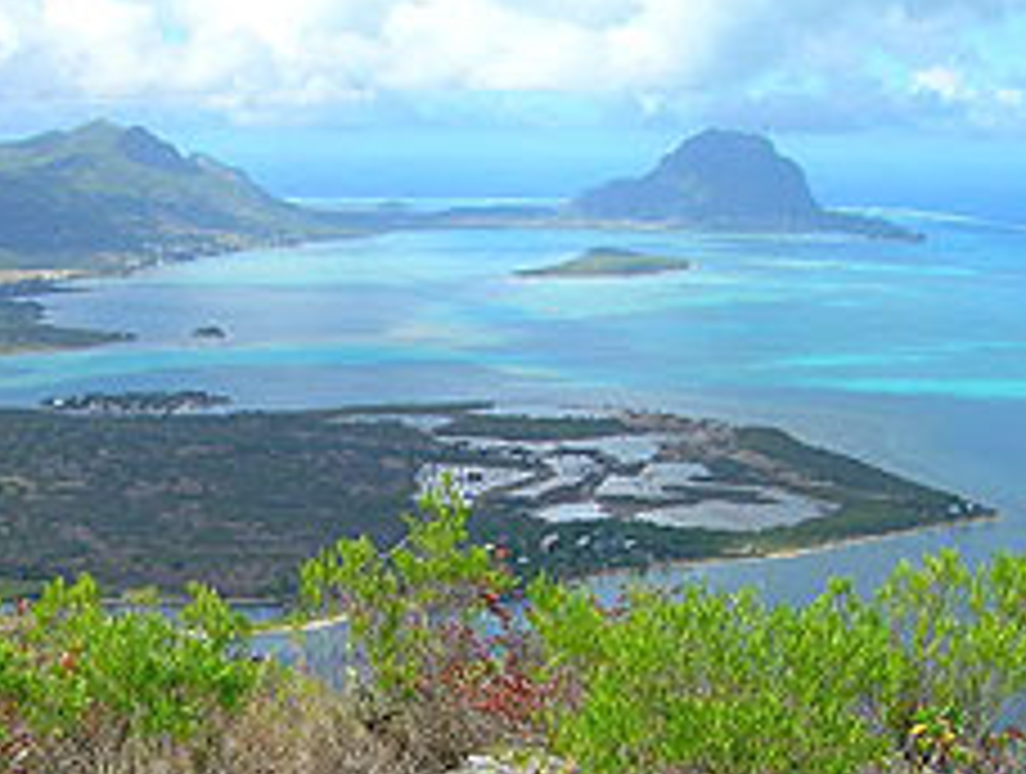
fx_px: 1990
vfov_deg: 21.9
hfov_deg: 28.5
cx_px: 274
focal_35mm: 67
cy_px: 562
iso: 50
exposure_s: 1/310
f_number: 4.9
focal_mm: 5.7
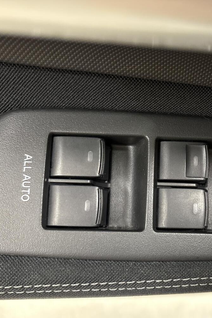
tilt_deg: -65.9
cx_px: 173
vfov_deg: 49.5
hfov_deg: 33.2
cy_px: 171
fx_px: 344
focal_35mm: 39
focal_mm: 5.96
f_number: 1.6
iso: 640
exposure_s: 1/33
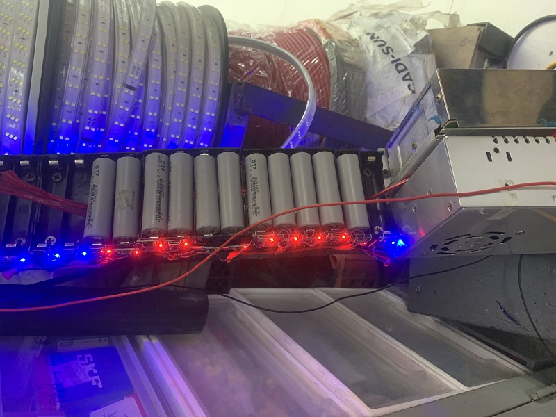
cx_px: 278
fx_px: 418
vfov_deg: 53.1
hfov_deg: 67.3
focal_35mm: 26
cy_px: 208
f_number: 1.8
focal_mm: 4.25
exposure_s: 1/50
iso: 250
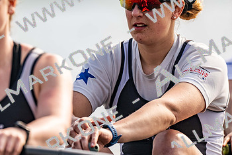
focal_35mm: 991
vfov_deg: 1.4
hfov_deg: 2.1
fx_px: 6386
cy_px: 34
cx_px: 97
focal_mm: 600
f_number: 4
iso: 250
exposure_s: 1/2500
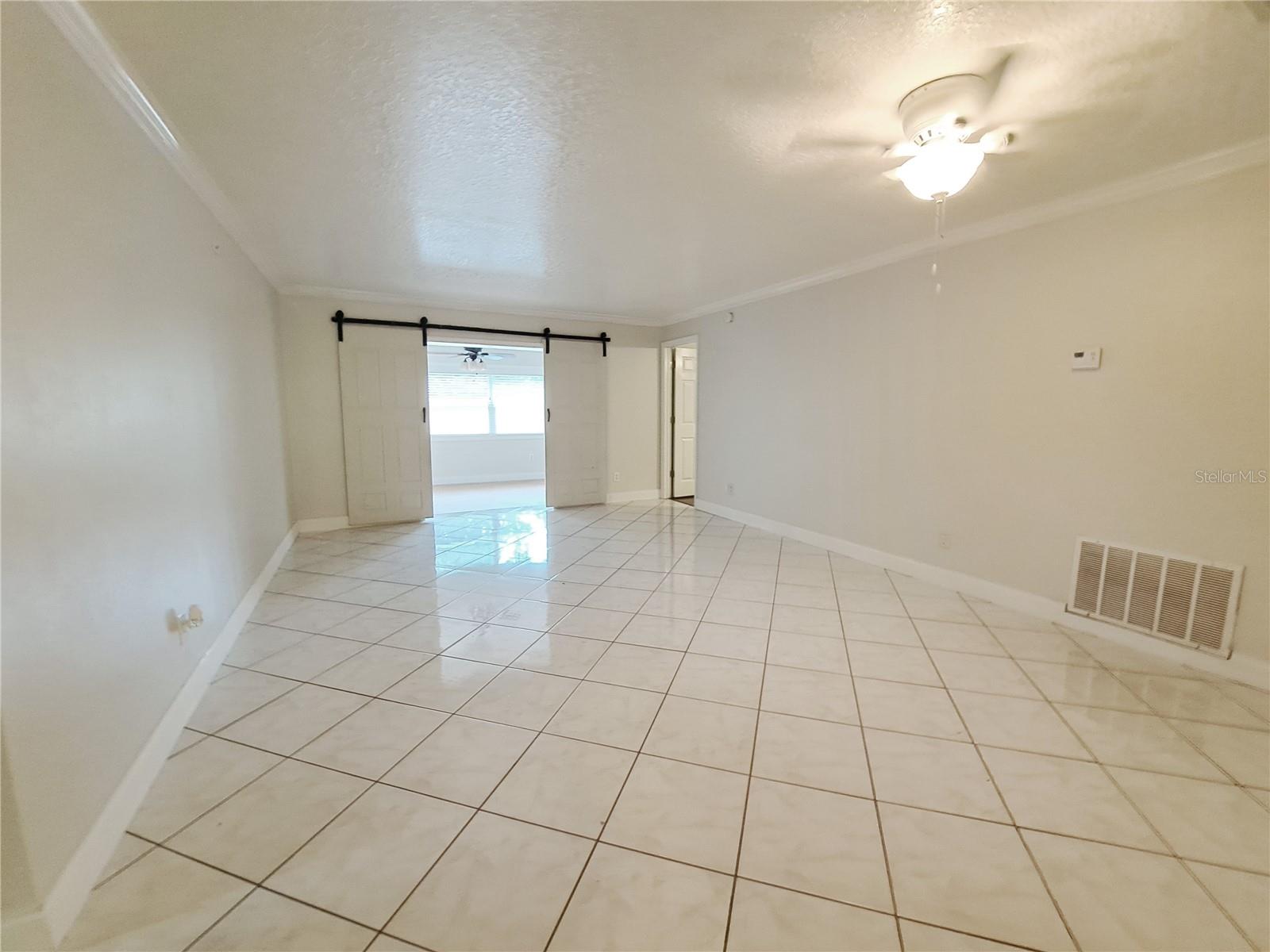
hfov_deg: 106.2
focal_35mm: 13
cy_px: 476
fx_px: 477
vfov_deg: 89.9
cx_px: 635
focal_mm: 1.74
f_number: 2.2
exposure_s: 1/40
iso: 100
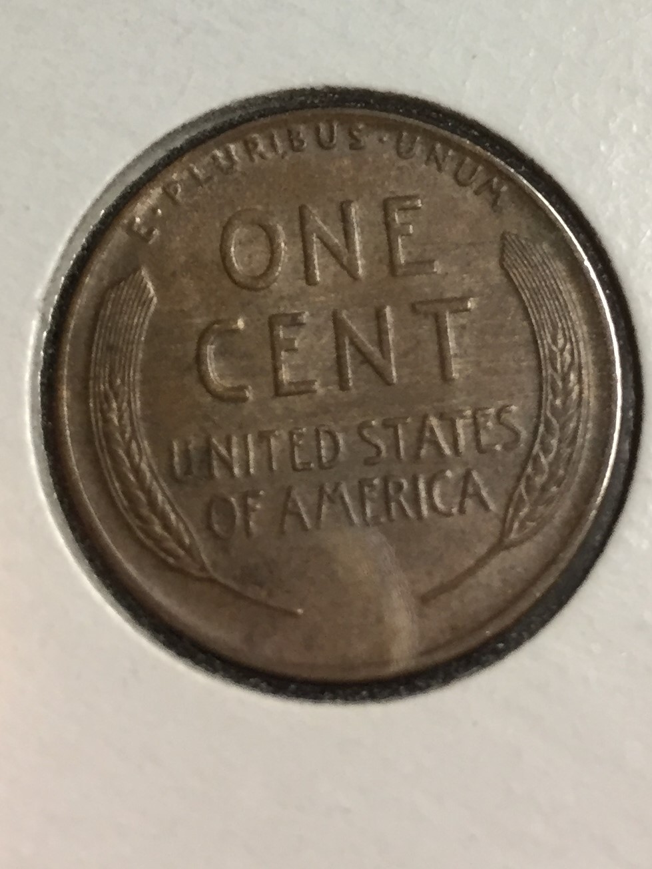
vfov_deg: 61.7
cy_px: 434
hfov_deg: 48.2
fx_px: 728
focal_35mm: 29
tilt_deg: -67.9
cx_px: 326
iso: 100
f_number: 2.2
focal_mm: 4.15
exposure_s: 1/30
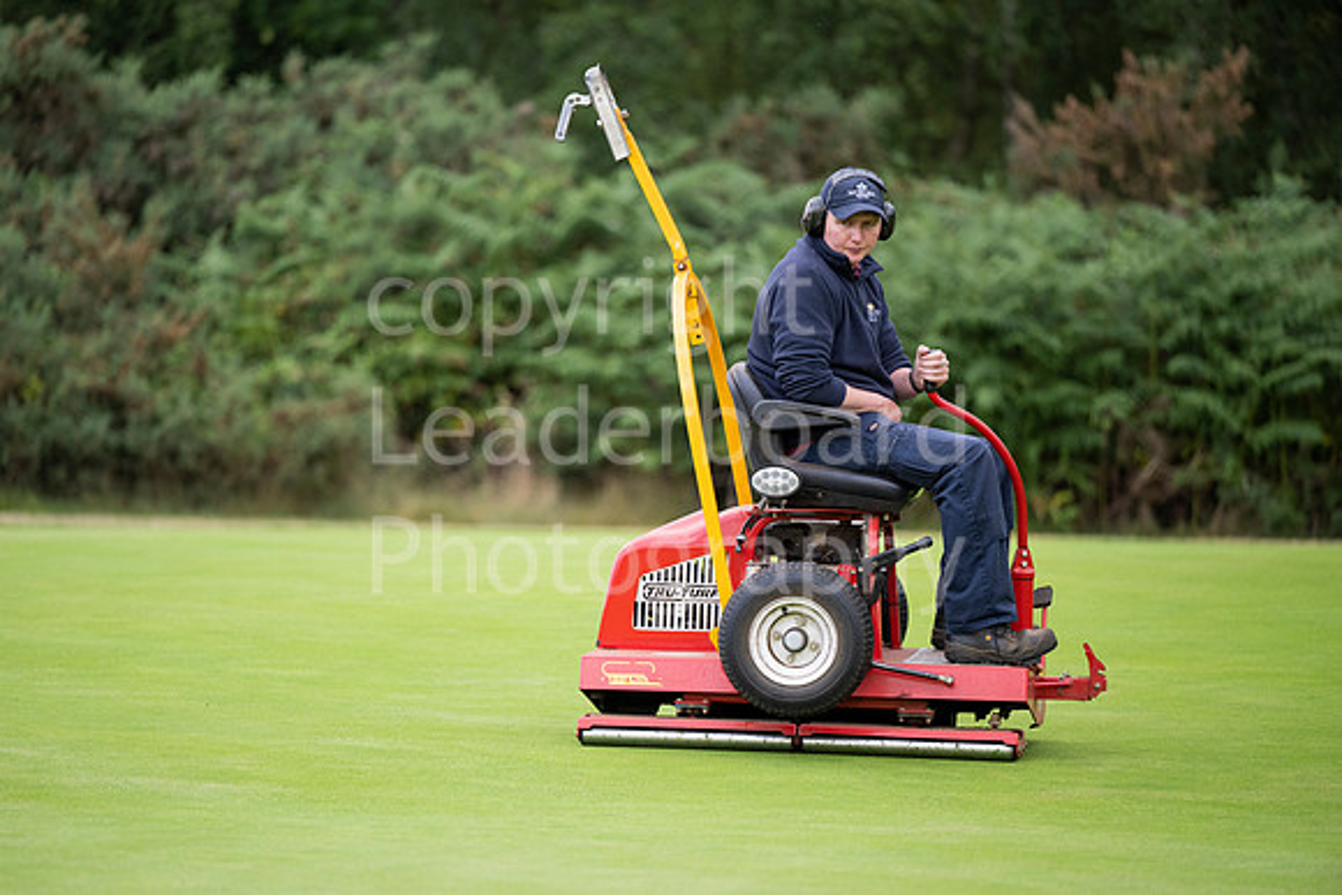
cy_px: 448
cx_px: 671
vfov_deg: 6.9
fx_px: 7457
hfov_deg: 10.3
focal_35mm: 200
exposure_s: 1/500
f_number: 2.8
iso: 1000
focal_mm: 200
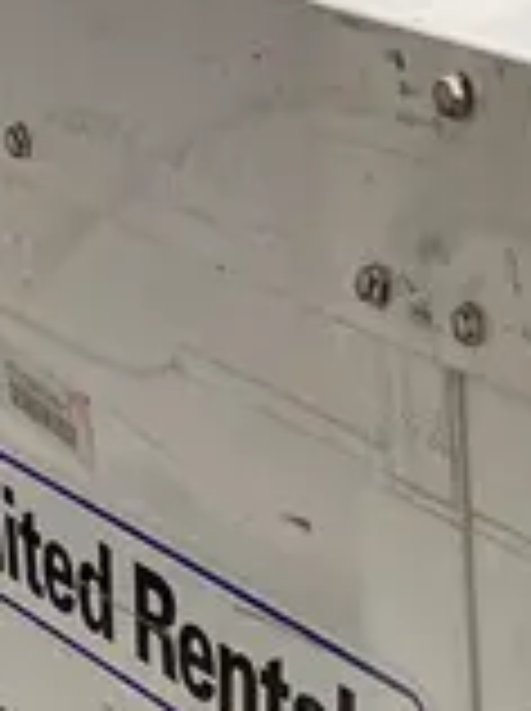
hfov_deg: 11.4
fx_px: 2482
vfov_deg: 14.2
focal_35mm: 121
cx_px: 914
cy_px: 1321
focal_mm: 4.25
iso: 160
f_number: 1.8
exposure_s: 1/56
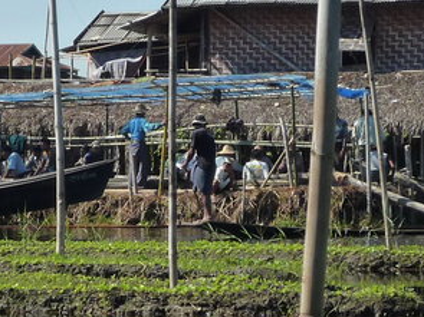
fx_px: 2228
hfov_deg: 10.8
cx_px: 101
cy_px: 201
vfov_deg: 8.2
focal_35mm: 182
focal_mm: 8.3
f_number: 5
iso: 160
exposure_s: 1/800
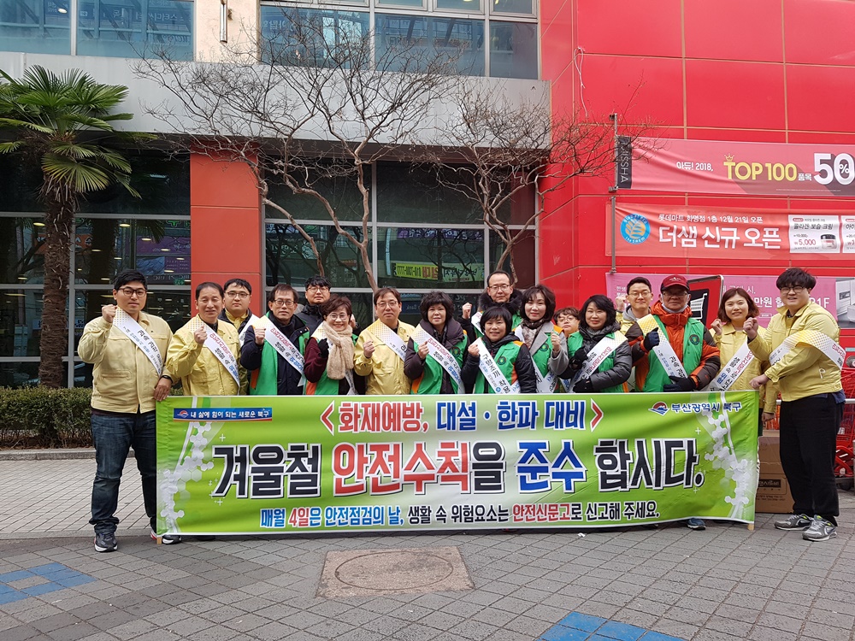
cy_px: 320
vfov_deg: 53.1
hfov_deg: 67.3
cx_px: 428
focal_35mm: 26
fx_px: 642
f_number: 1.7
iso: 50
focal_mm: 4.2
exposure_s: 1/279
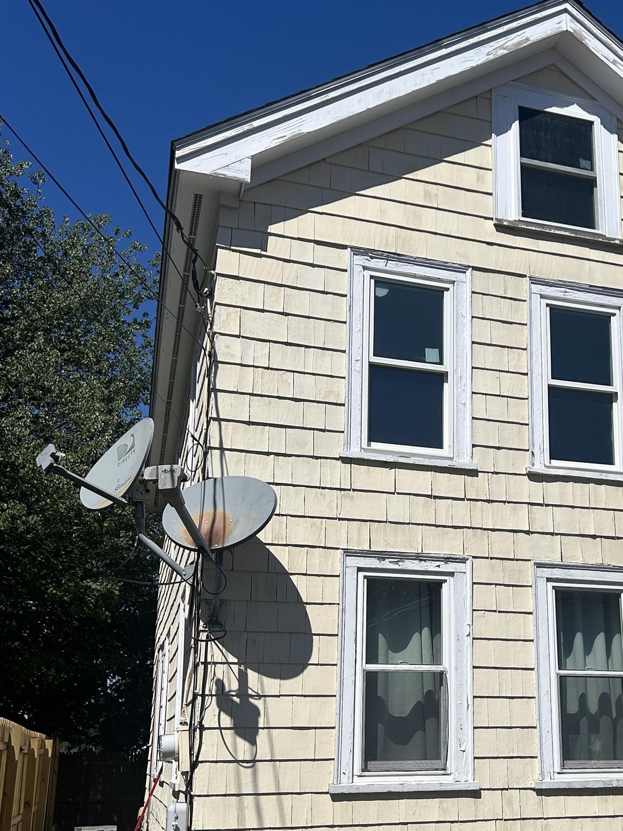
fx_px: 984
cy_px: 518
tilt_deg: +11.4
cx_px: 481
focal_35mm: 41
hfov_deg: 34.3
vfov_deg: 45.4
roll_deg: +0.7
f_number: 1.5
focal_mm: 5.7
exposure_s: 1/10309
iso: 50
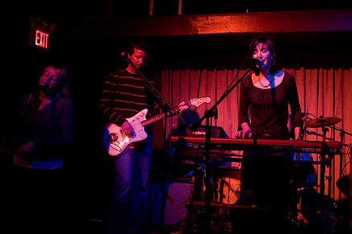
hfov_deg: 47.8
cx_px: 233
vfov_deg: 33.3
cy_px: 118
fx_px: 391
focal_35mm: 40
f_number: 2.8
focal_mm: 20
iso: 1250
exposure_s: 1/50
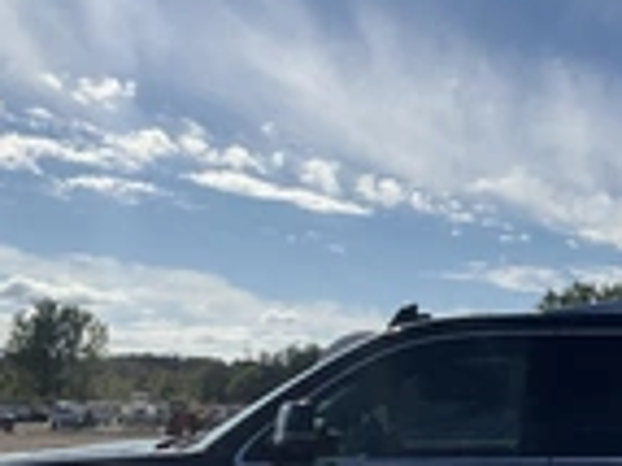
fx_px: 1454
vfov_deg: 18.1
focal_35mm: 81
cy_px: 344
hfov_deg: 23.6
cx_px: 539
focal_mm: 3
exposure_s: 1/4785
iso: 25
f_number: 1.8
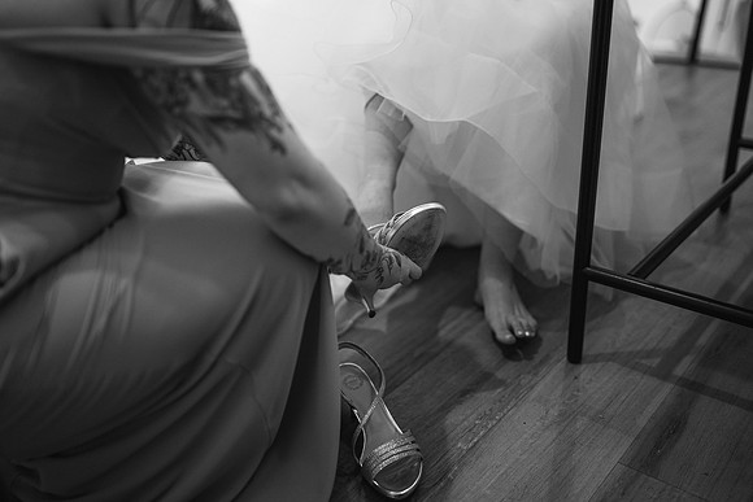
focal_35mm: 35
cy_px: 251
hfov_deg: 54.4
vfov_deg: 37.9
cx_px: 376
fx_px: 732
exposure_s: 1/640
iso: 400
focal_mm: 35
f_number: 1.2
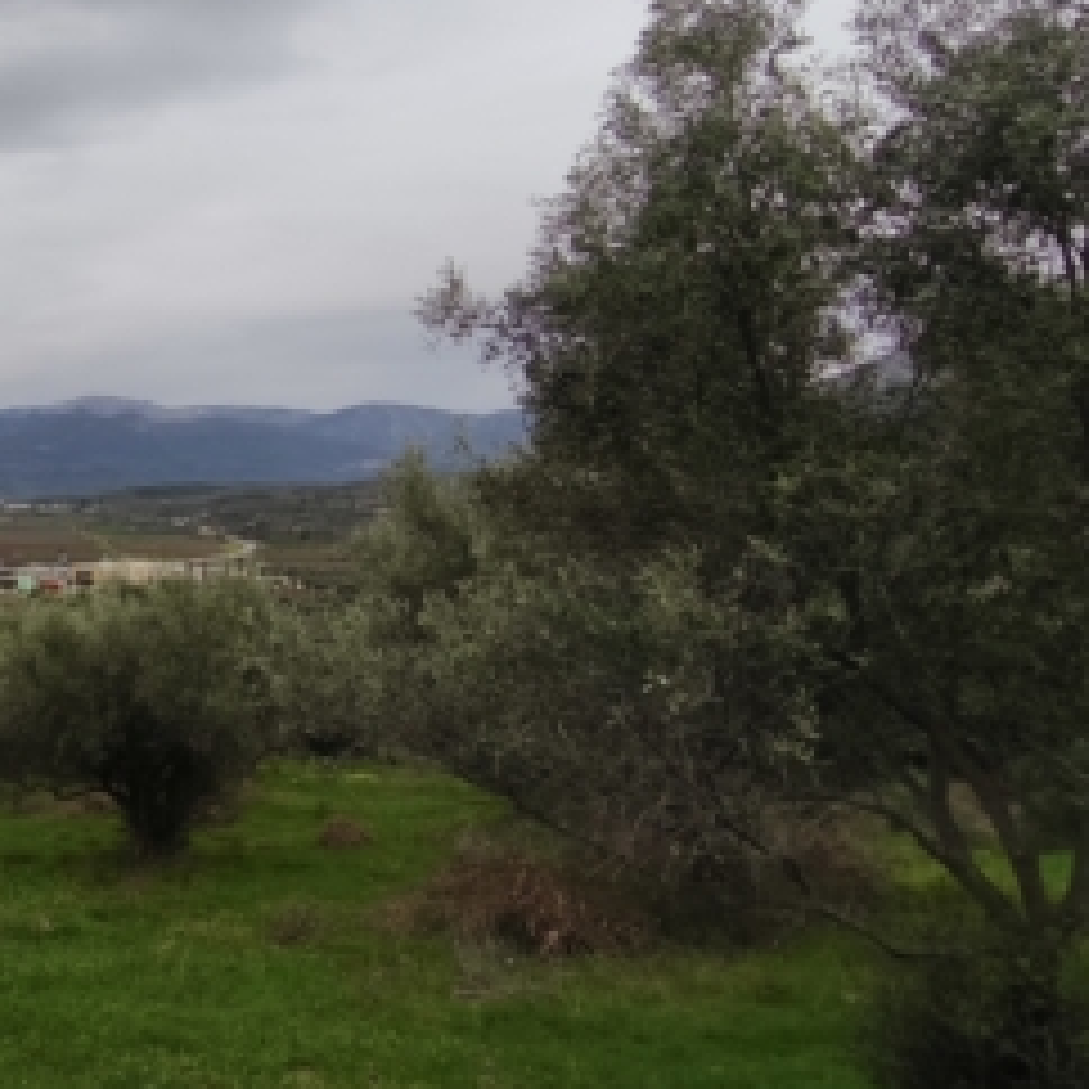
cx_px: -54
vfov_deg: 50.6
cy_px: 414
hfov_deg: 42.4
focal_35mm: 32
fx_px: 1139
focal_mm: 1.91
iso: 50
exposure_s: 1/178
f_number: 2.2
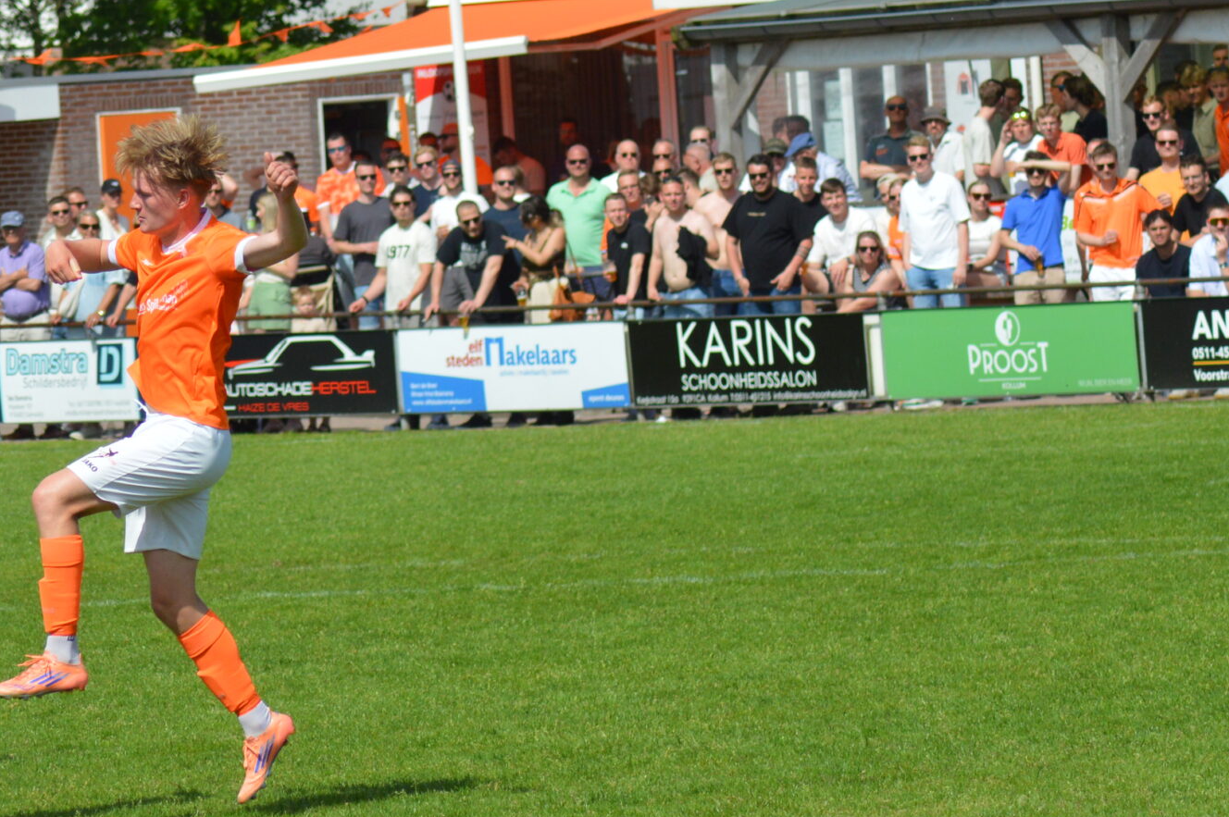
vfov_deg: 4.0
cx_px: 58
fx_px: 11836
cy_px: 261
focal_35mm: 347
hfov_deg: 5.9
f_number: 7.1
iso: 400
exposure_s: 1/2000
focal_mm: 120
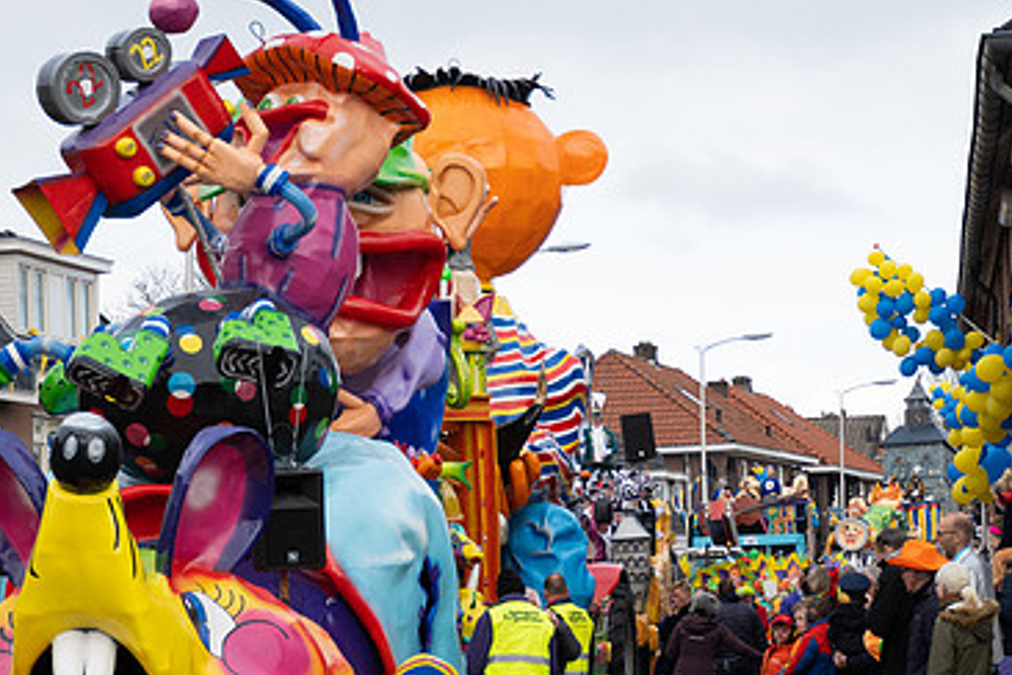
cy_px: 466
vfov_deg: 12.0
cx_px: 536
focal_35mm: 114
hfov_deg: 17.9
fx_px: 3204
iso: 400
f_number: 4.5
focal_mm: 48
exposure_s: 1/1600
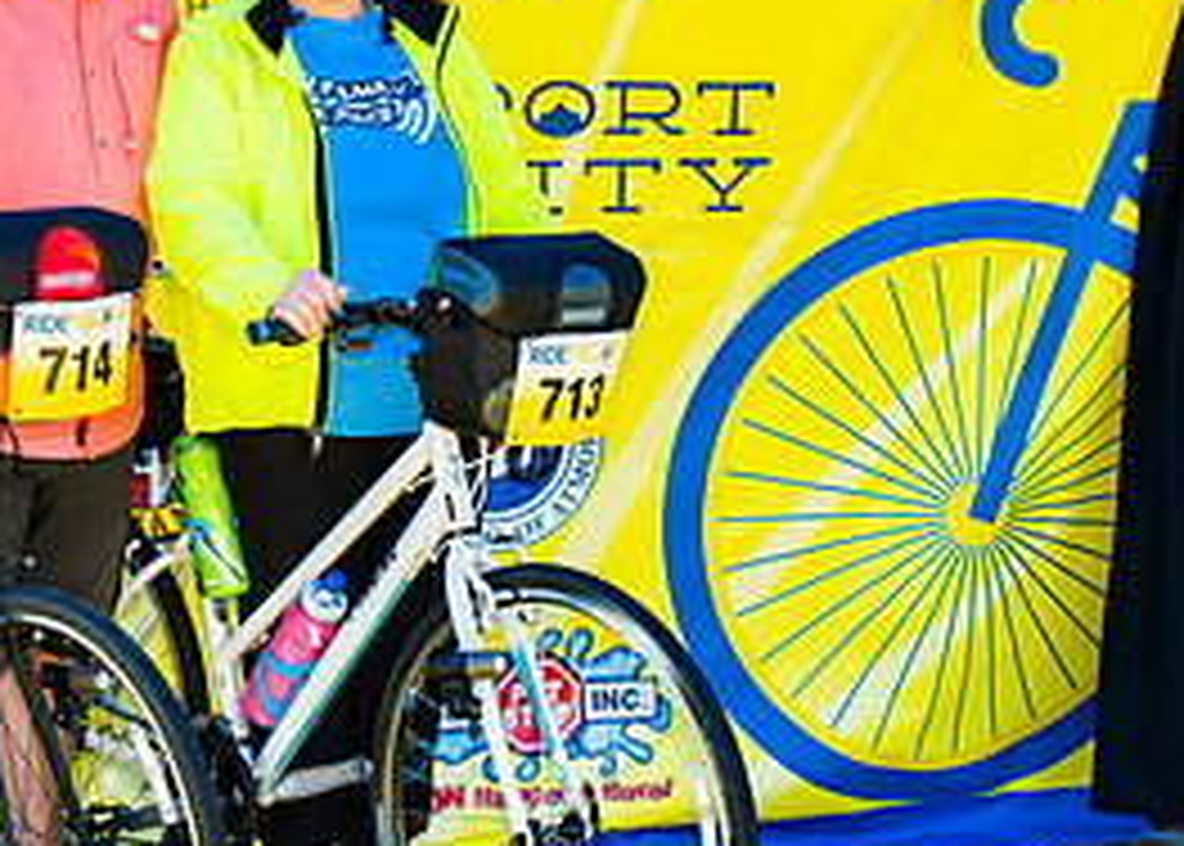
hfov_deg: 21.3
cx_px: 304
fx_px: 3128
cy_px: 262
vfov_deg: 15.4
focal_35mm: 93
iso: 100
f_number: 2.8
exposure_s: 1/200
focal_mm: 36
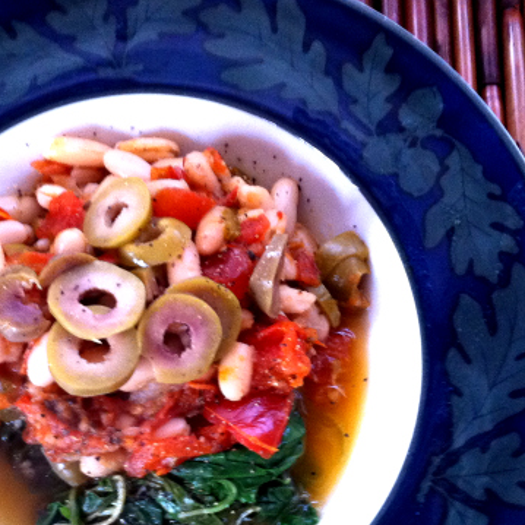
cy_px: 271
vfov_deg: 39.2
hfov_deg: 39.0
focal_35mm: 43
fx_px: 738
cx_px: 322
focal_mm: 3.85
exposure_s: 1/15
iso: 320
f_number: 2.8
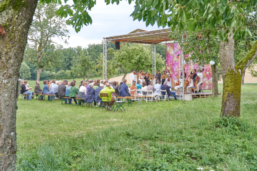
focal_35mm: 45
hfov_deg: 44.0
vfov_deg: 30.1
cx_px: 128
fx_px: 318
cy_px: 86
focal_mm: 44.6
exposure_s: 1/60
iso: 200
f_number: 4
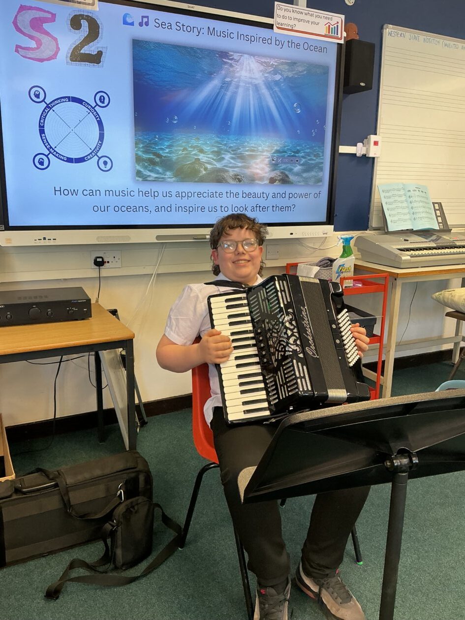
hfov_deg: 48.2
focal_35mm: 29
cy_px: 310
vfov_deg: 61.7
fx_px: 519
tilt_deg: -13.2
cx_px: 232
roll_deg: -1.2
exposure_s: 1/60
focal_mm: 3
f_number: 1.8
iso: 50
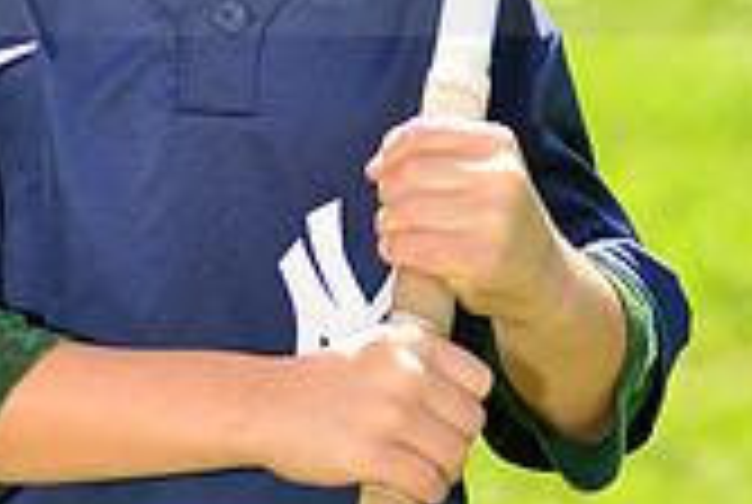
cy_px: -108
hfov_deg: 4.8
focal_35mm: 433
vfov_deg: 3.2
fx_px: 9061
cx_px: 209
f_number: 5
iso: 100
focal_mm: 125
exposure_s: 1/250
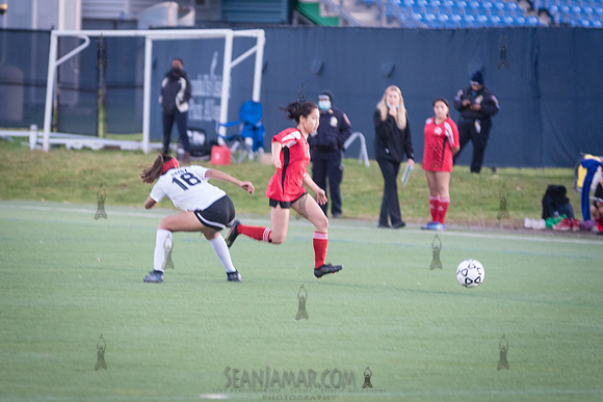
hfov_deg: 6.9
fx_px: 5035
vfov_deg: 4.6
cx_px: 278
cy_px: 193
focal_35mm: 301
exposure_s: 1/400
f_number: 4
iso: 2000
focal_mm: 200
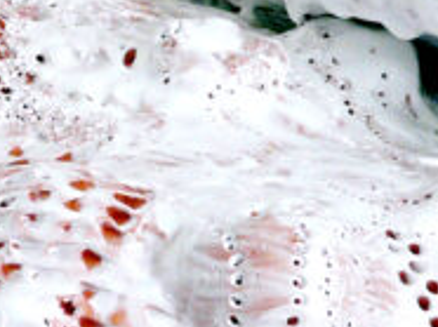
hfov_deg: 4.4
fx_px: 5649
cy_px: 160
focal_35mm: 447
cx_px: 61
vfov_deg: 3.3
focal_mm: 13.3
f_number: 3.2
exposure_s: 1/50
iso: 200
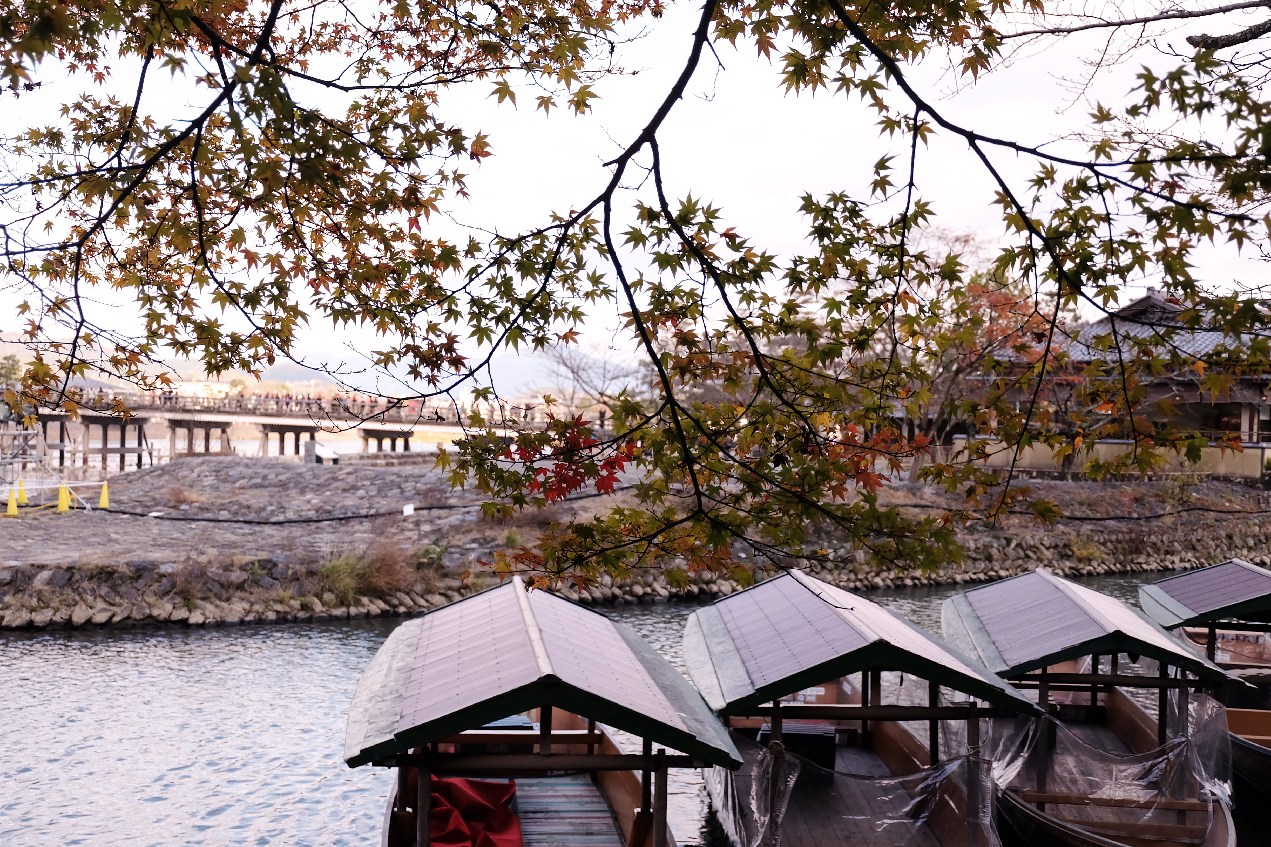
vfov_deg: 31.9
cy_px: 424
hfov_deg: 46.4
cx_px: 636
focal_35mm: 42
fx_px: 1483
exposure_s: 1/850
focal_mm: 28.2
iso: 400
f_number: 4.5
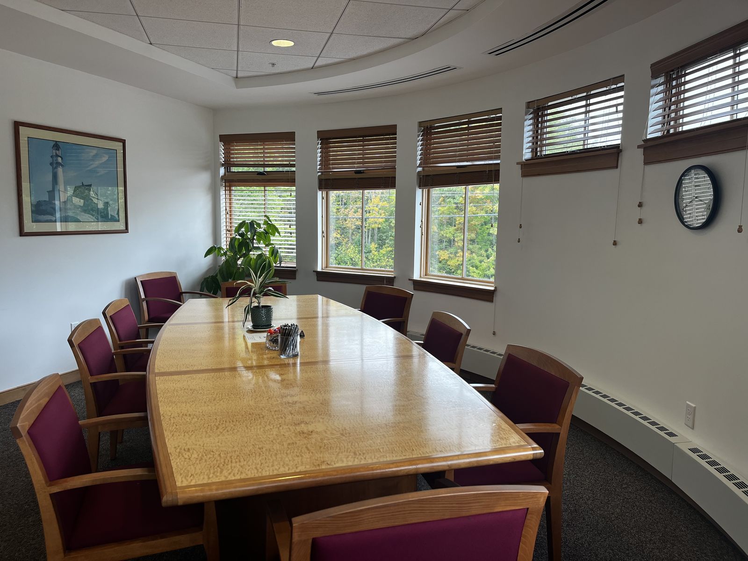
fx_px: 562
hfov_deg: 67.3
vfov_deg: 53.1
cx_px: 374
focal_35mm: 26
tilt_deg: -6.7
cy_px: 280
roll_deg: -1.7
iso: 64
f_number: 1.6
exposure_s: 1/120
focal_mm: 5.1
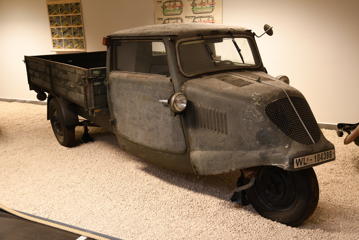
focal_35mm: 36
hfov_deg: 53.1
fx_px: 359
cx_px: 180
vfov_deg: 36.9
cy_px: 120
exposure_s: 1/50
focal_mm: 24
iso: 640
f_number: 3.5
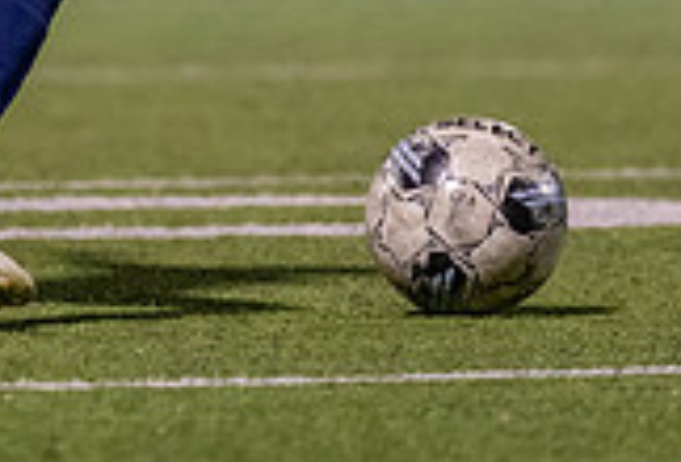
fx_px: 16646
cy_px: -293
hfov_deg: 2.3
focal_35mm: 875
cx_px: 40
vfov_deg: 1.6
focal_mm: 191
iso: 4000
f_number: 2.8
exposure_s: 1/1000
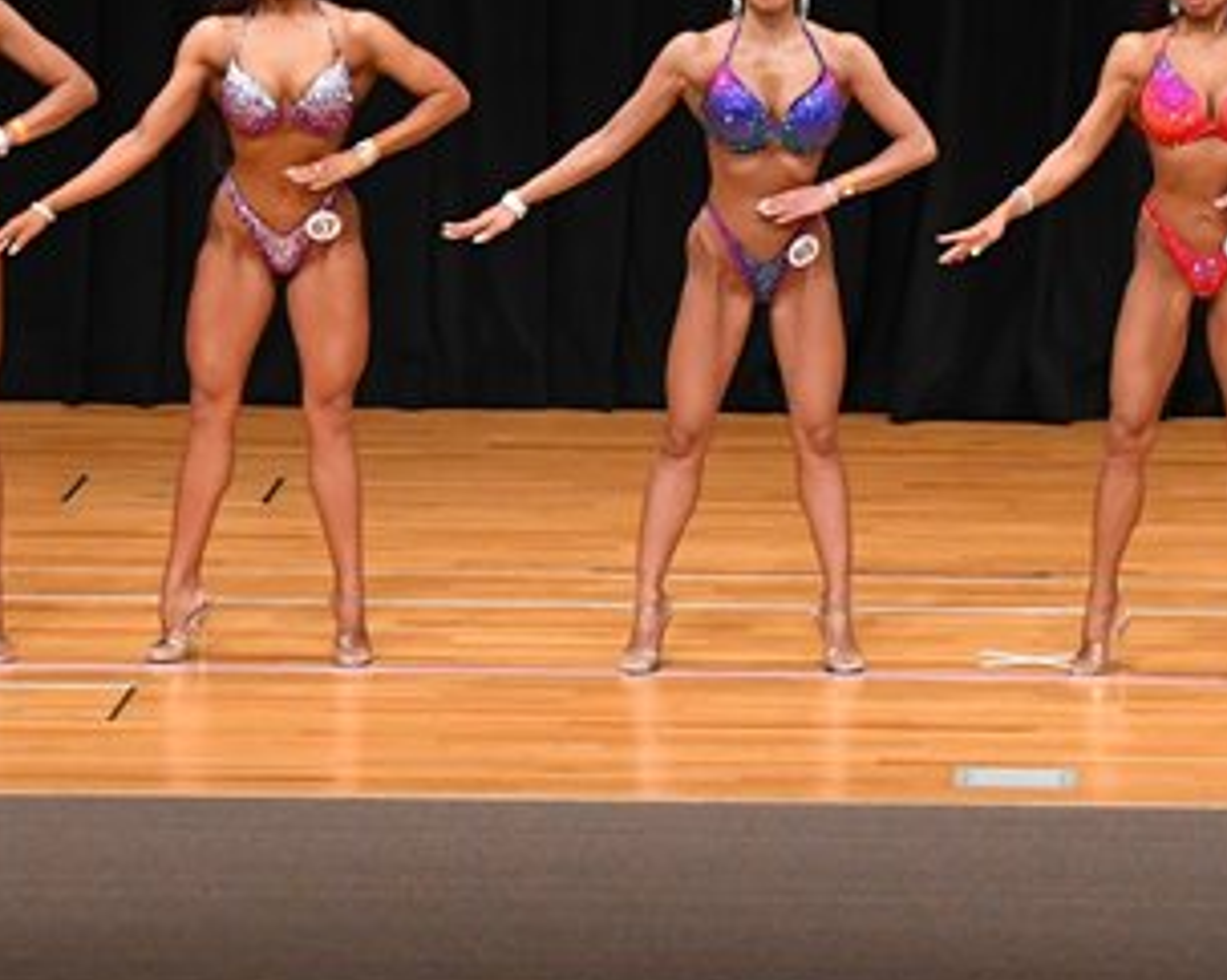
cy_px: 170
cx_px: 885
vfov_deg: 5.5
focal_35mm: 281
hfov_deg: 6.9
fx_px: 10198
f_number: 5.6
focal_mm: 78
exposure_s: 1/400
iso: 3200
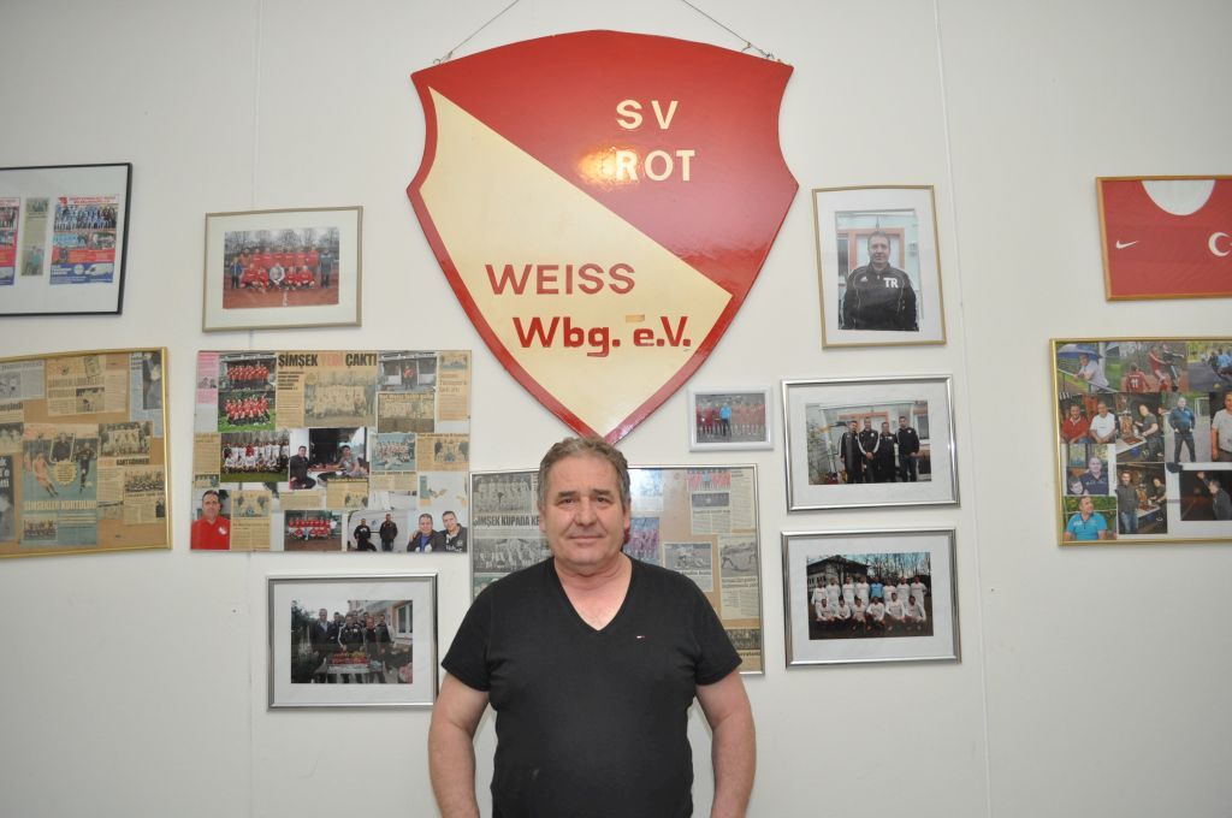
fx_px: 923
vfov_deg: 47.8
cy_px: 409
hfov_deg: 67.4
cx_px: 616
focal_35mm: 27
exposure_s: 1/60
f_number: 4
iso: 800
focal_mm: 18
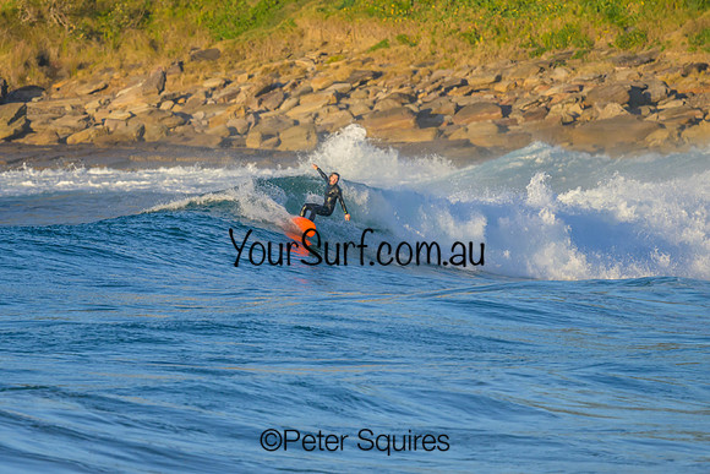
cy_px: 218
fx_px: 21695
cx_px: 222
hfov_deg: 1.9
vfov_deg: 1.3
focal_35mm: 1100
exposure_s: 1/1600
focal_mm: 800
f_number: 6.3
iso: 500
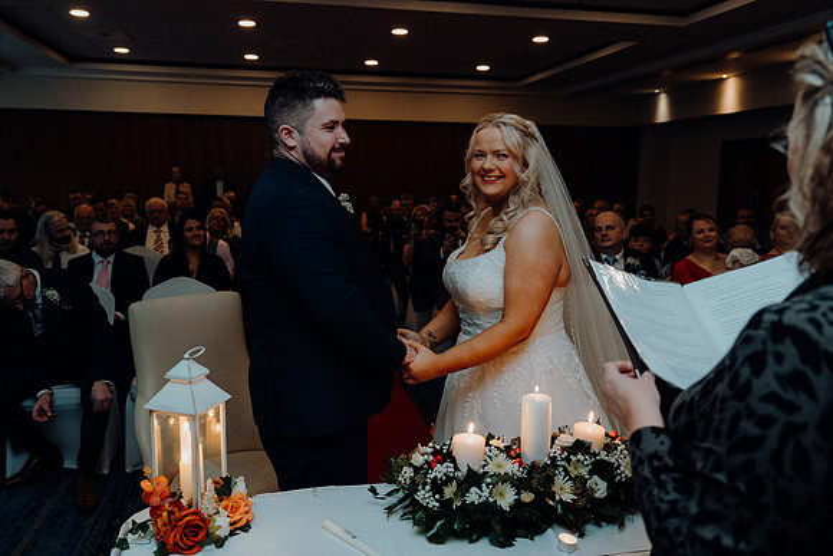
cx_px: 416
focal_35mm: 31
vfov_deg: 42.3
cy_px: 278
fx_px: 717
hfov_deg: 60.3
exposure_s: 1/160
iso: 2500
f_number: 3.5
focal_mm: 31
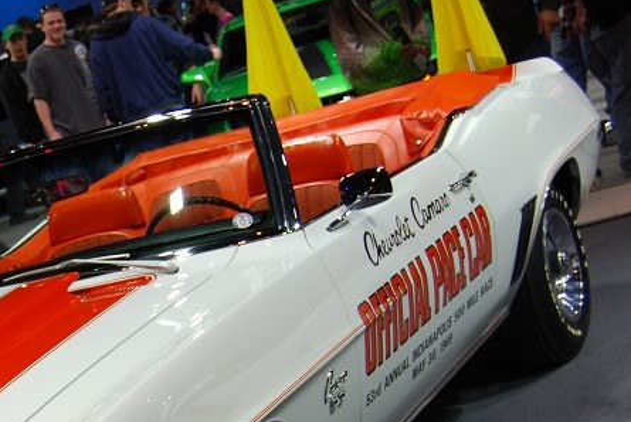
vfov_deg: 13.4
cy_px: 433
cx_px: 17
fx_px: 1774
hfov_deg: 19.6
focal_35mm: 101
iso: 200
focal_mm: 31
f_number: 5
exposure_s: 1/100
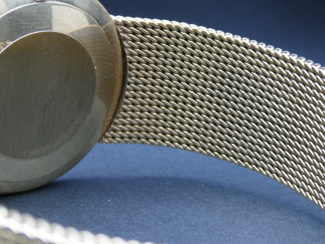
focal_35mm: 90
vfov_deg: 16.4
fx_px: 845
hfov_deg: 21.7
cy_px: 160
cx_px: 120
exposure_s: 1/80
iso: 250
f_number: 4
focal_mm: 8.4
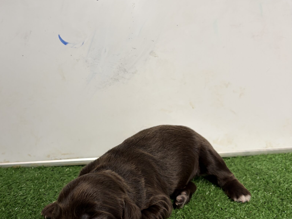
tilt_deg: -18.0
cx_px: 117
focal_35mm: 42
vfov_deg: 34.2
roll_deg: +0.7
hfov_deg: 44.6
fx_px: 354
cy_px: 131
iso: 100
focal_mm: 5.96
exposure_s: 1/60
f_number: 1.6
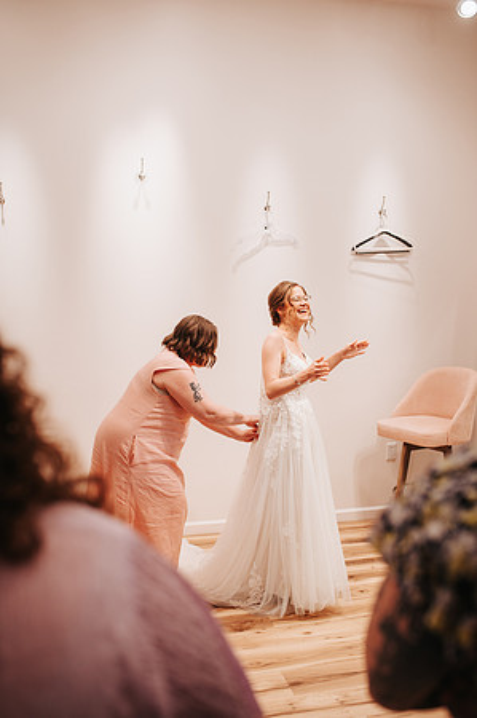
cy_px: 359
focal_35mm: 35
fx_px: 697
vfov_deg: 54.5
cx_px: 238
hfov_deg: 37.8
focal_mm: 35
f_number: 2.8
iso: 500
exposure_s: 1/320
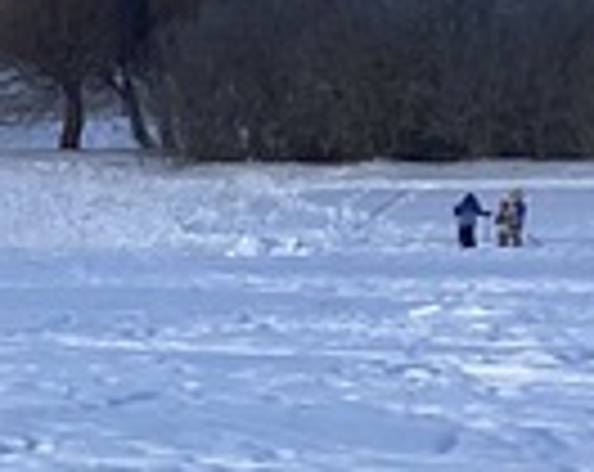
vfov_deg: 7.8
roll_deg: +0.7
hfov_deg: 9.7
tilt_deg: -17.4
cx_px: -616
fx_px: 3228
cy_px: 1088
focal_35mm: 184
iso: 25
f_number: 2.4
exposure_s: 1/849
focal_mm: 3.3
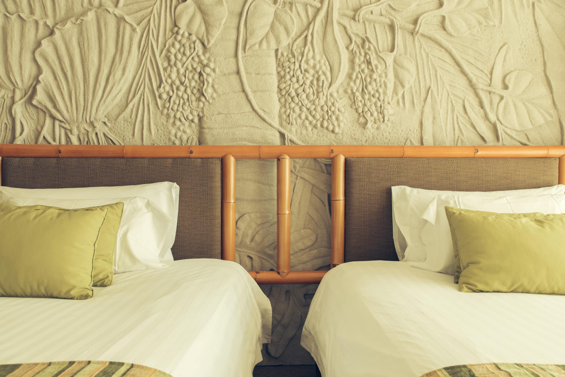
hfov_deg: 58.7
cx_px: 282
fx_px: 502
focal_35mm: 32
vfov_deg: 41.2
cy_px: 188
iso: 100
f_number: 8
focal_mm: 32
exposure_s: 1/6
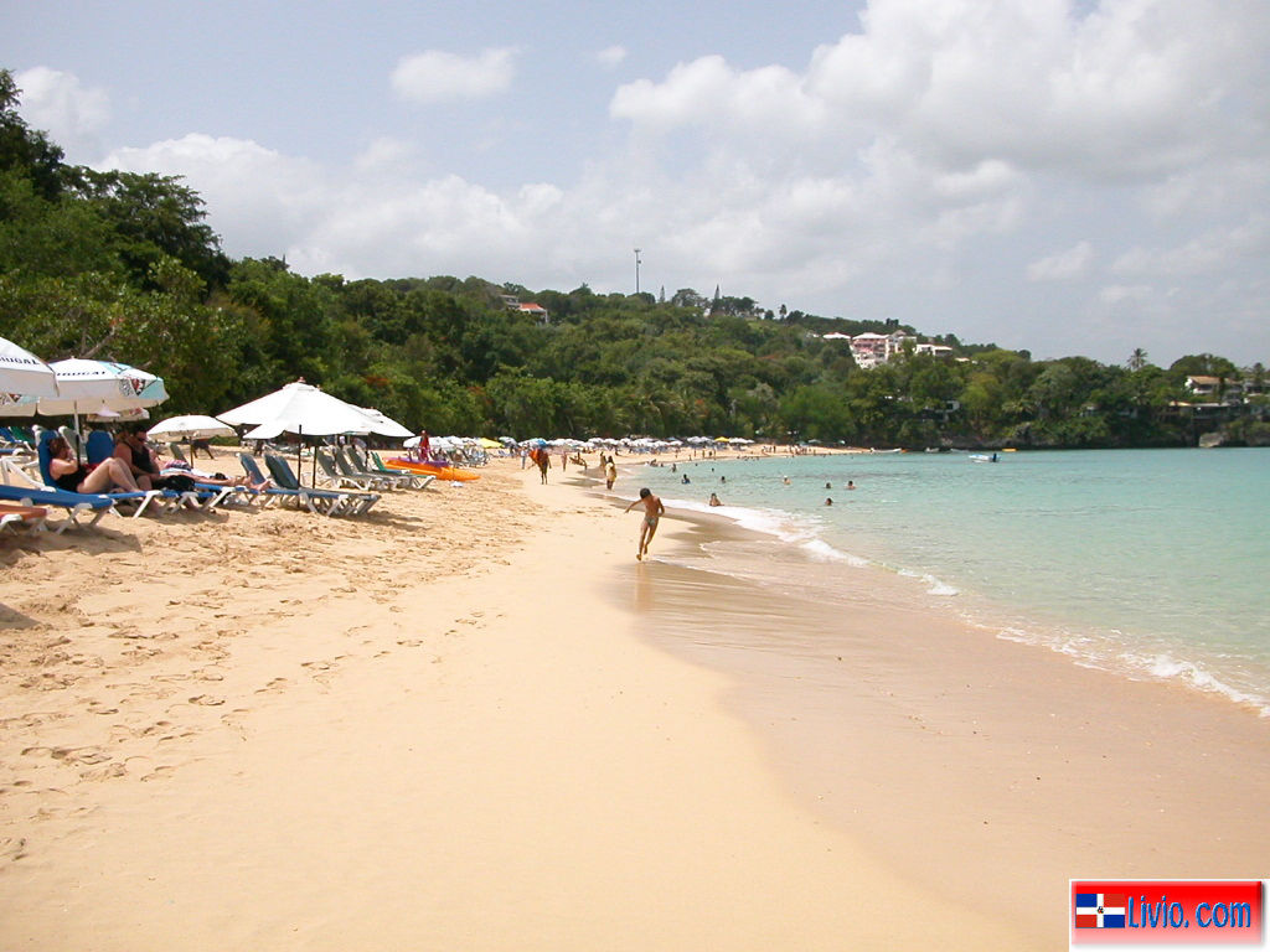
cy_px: 476
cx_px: 635
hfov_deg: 50.1
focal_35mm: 37
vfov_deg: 38.7
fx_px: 1357
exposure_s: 1/2564
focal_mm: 5.6
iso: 100
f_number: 2.7
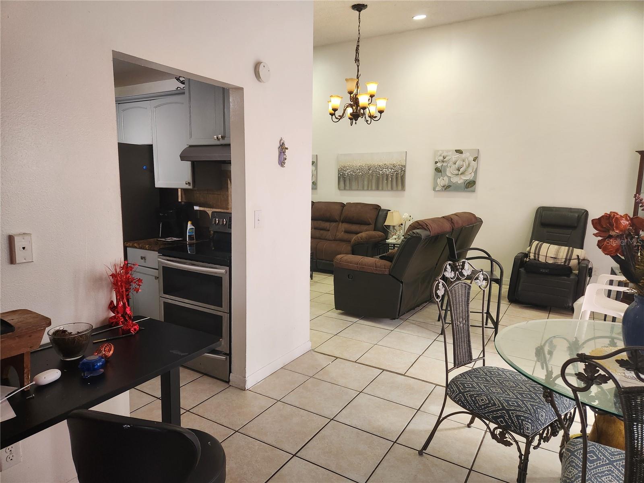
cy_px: 242
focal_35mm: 23
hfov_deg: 73.9
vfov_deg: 58.9
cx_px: 322
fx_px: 428
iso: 250
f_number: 1.8
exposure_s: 1/120
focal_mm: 5.4
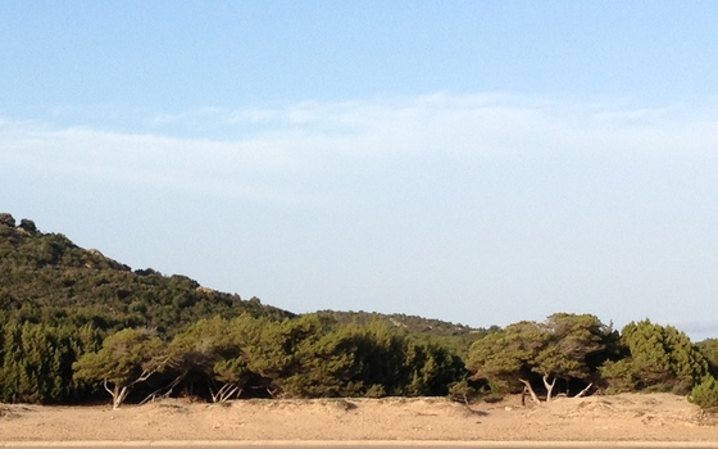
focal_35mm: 106
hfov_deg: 19.5
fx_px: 2074
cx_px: 178
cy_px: 284
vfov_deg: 12.3
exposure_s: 1/1126
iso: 64
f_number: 2.4
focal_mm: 4.28
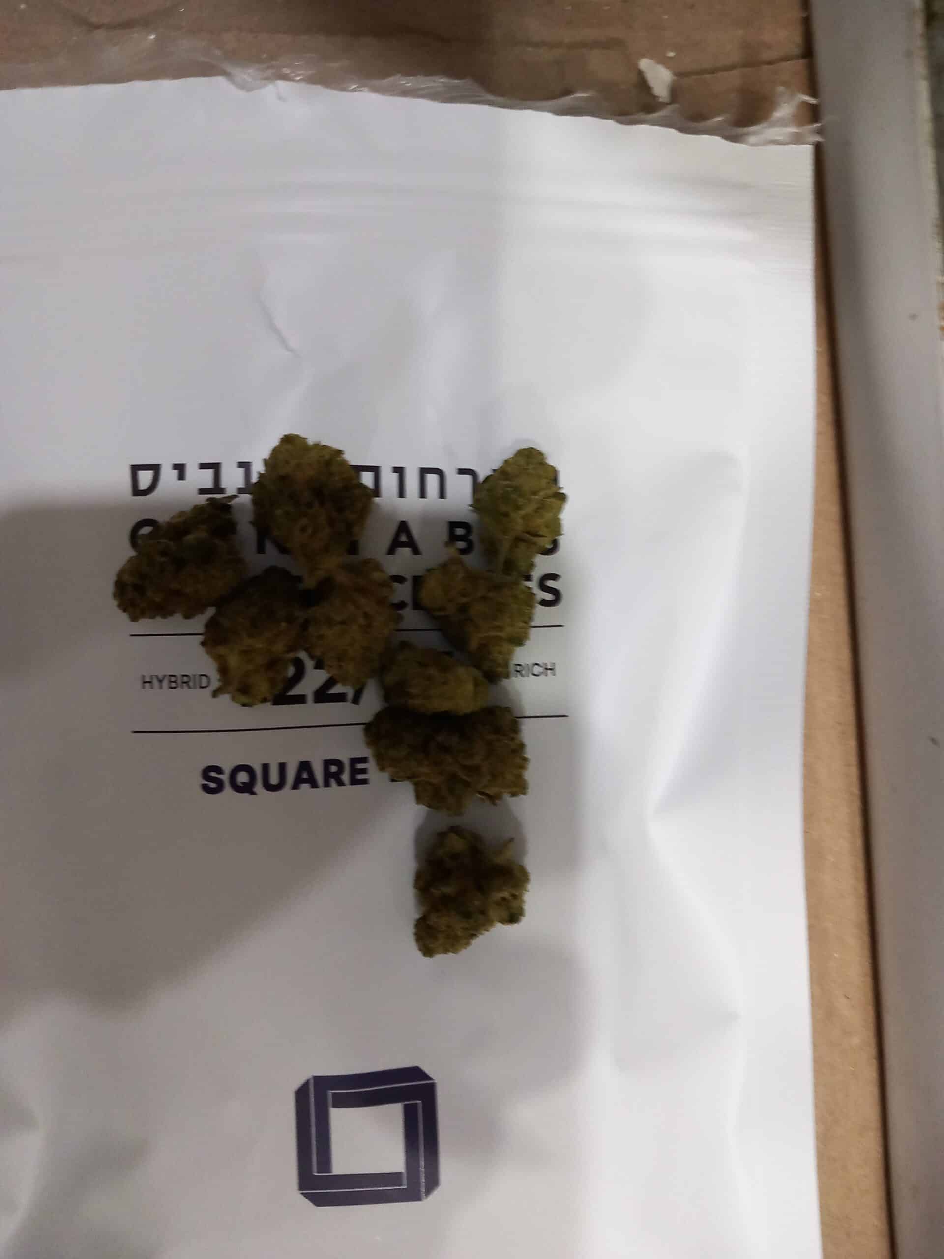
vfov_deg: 65.3
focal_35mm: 27
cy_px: 630
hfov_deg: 51.4
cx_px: 472
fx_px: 982
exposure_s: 1/20
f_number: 1.8
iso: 400
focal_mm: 4
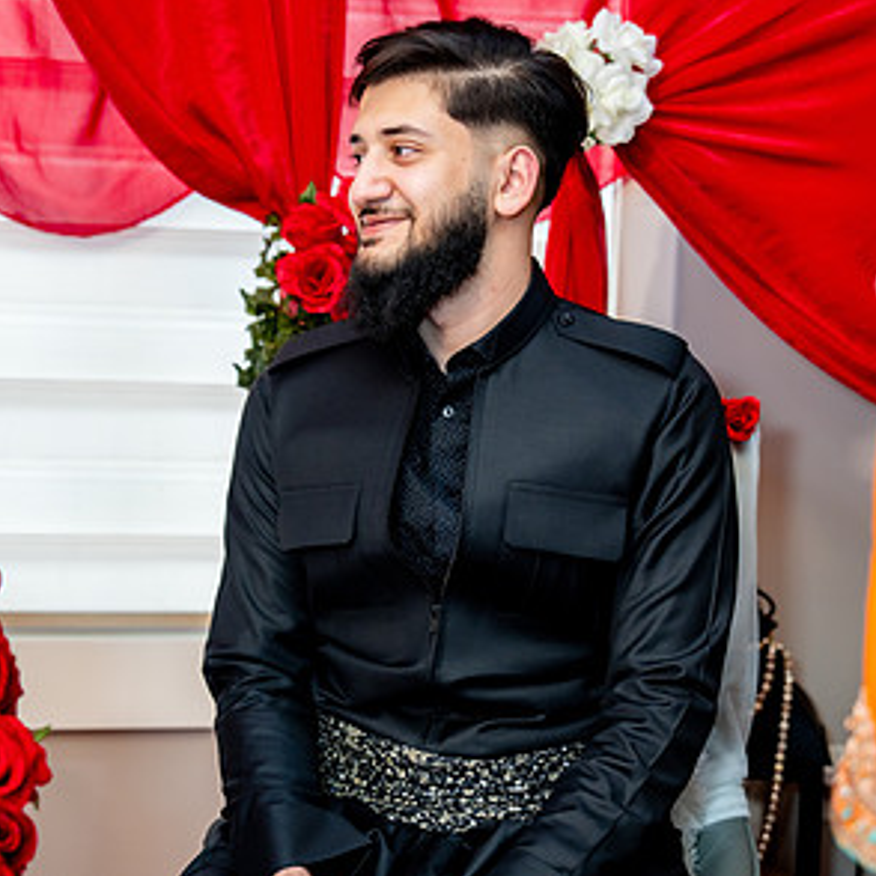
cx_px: 444
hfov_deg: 26.5
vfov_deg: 26.4
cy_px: 518
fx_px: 1861
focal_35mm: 65
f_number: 2.8
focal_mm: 50
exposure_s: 1/200
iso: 800
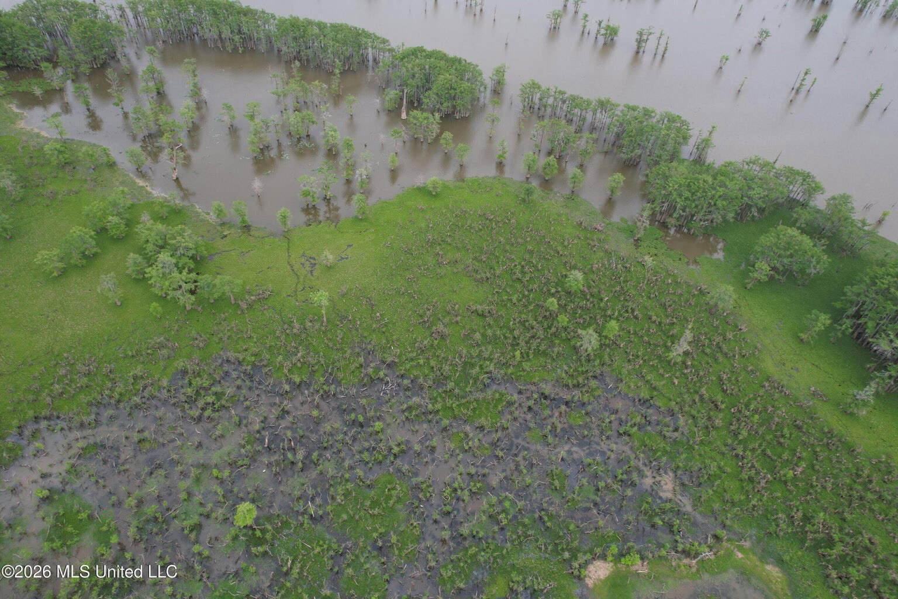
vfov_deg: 57.2
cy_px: 300
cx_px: 449
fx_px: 549
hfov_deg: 78.6
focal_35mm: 22
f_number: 2.8
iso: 100
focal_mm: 8.4
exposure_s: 1/250
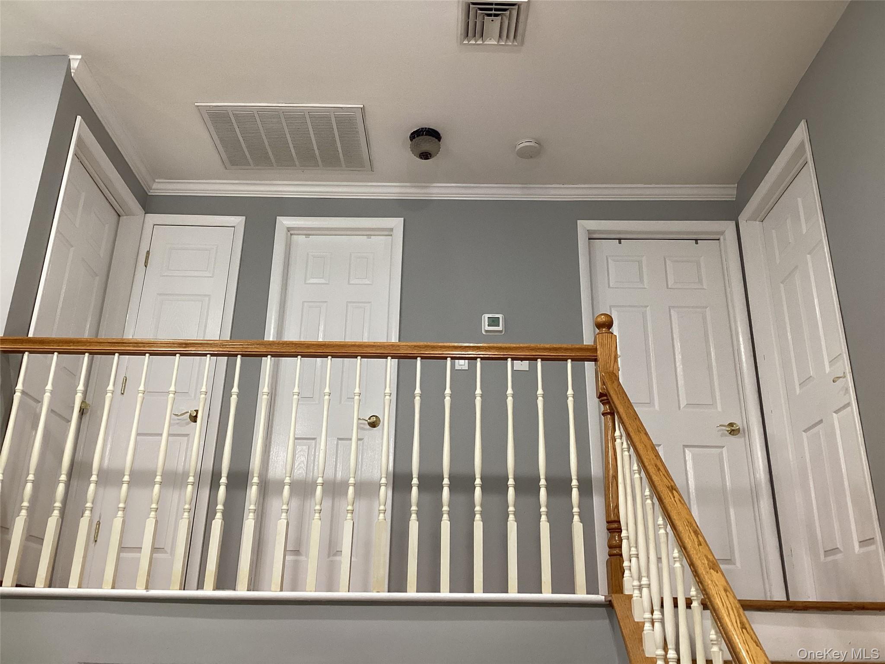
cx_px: 442
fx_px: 793
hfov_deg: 58.4
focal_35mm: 31
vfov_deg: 45.4
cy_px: 332
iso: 160
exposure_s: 1/50
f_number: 2.4
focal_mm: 3.3
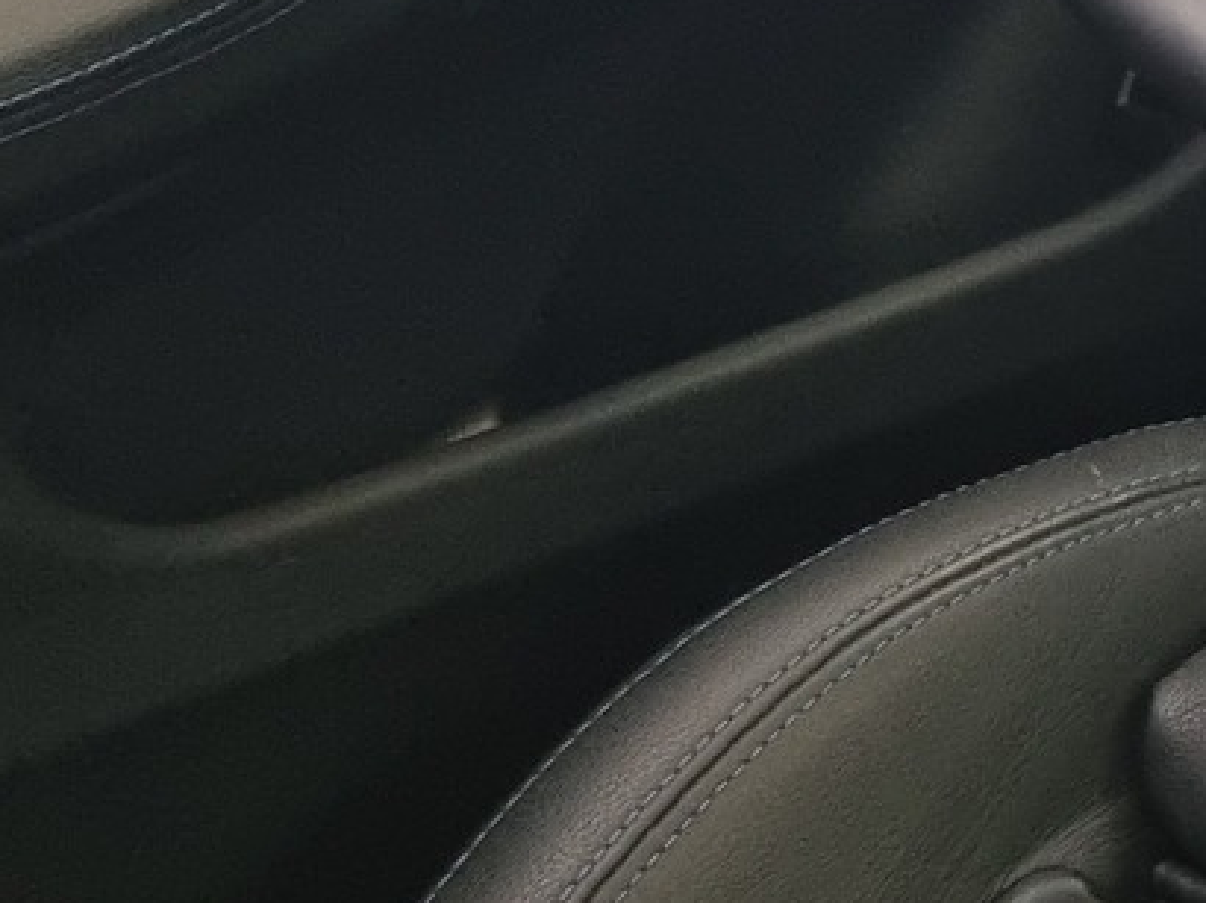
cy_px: -362
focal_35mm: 128
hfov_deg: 12.7
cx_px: 2694
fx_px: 4457
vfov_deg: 11.2
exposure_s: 1/40
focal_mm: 5.4
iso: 200
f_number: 1.8
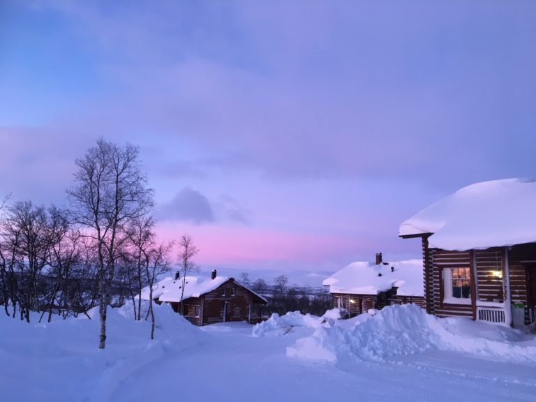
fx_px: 449
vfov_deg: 48.2
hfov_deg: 61.7
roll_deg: -1.4
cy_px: 201
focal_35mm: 29
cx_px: 268
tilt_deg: +12.5
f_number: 2.2
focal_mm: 4.15
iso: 64
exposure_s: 1/33
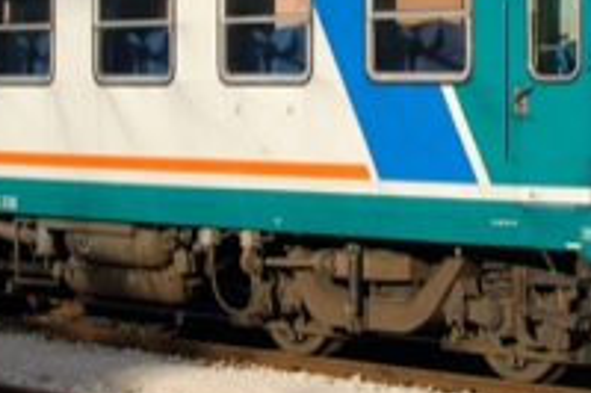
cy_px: 22
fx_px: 2749
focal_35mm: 168
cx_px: 310
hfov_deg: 12.3
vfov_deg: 8.1
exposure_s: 1/400
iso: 400
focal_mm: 35
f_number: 10
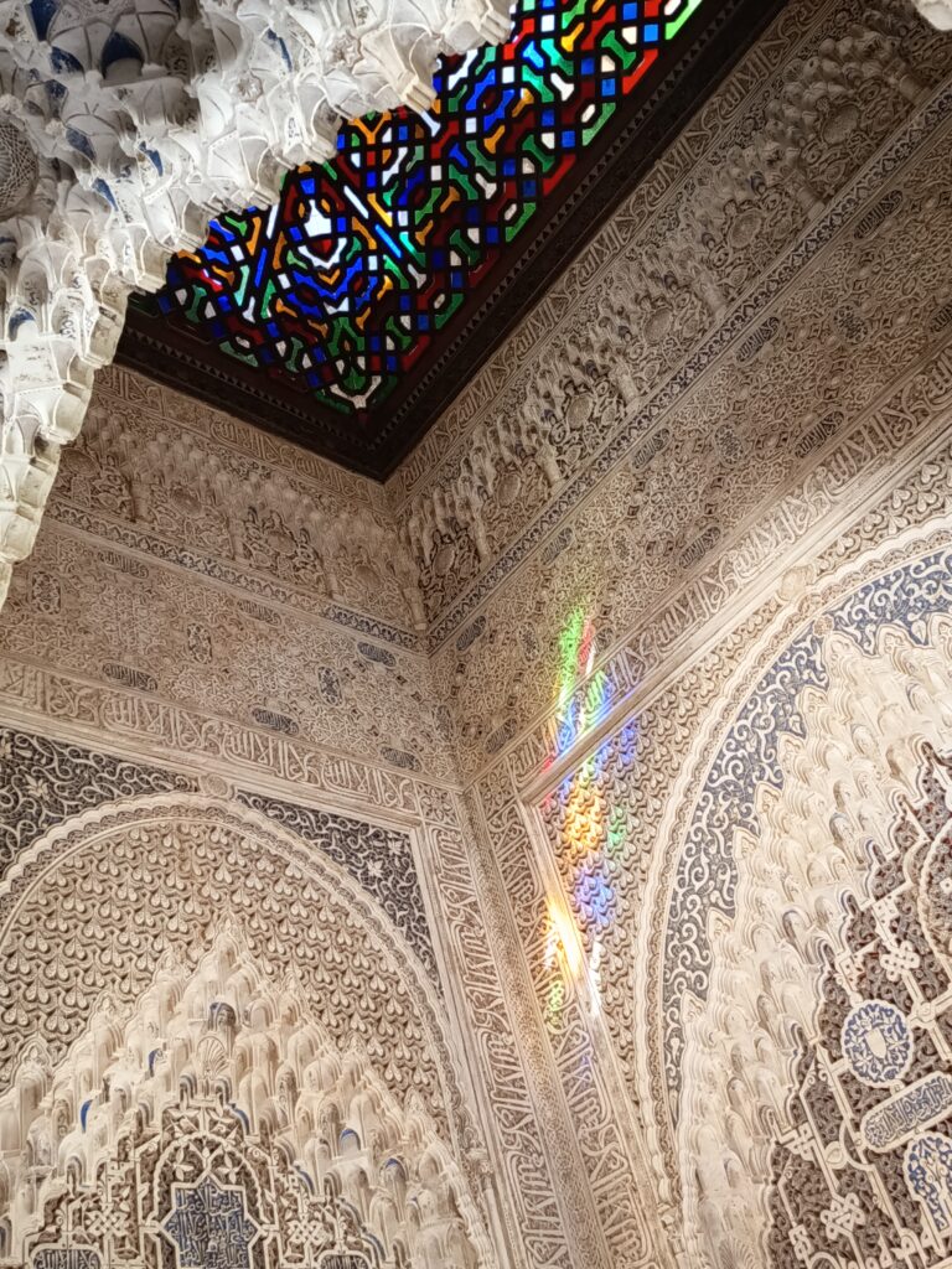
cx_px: 476
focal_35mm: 36
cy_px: 634
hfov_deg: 39.7
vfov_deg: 51.4
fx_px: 1320
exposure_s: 1/25
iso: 504
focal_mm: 5.27
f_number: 1.7
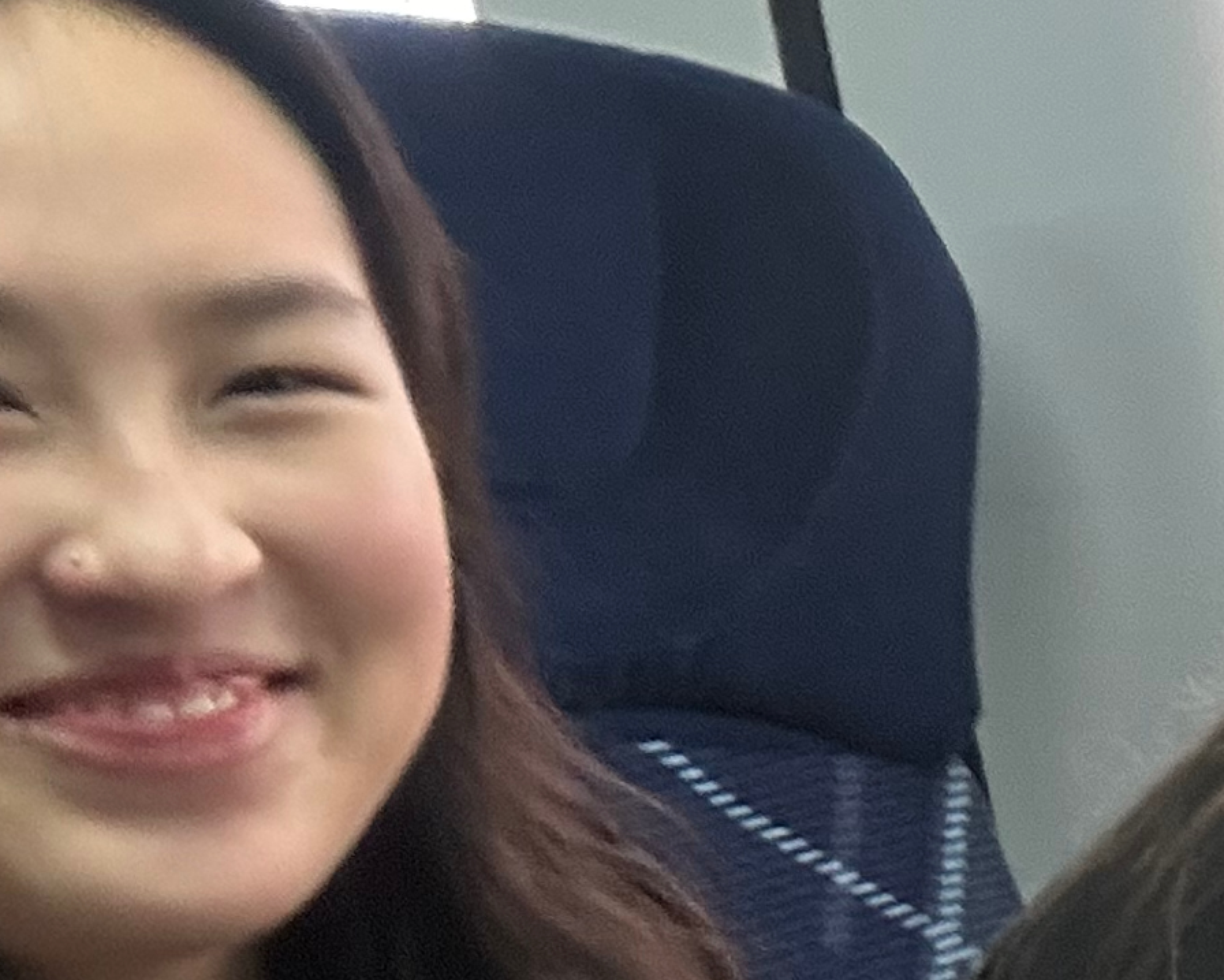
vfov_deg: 15.1
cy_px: 839
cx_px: 2104
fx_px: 3659
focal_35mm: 101
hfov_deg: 16.4
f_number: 1.9
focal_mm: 2.69
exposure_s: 1/60
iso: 100
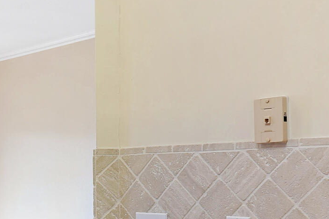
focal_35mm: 73
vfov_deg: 18.5
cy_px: 182
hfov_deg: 23.5
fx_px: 667
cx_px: -131
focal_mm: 17
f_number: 8
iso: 100
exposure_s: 1/50
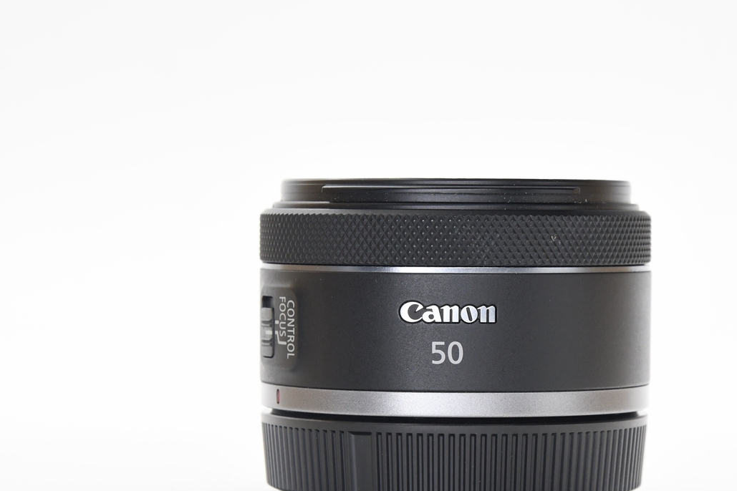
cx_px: 451
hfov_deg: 11.7
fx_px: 3582
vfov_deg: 7.8
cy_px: 327
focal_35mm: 175
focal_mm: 80
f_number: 8
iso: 1250
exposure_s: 1/125
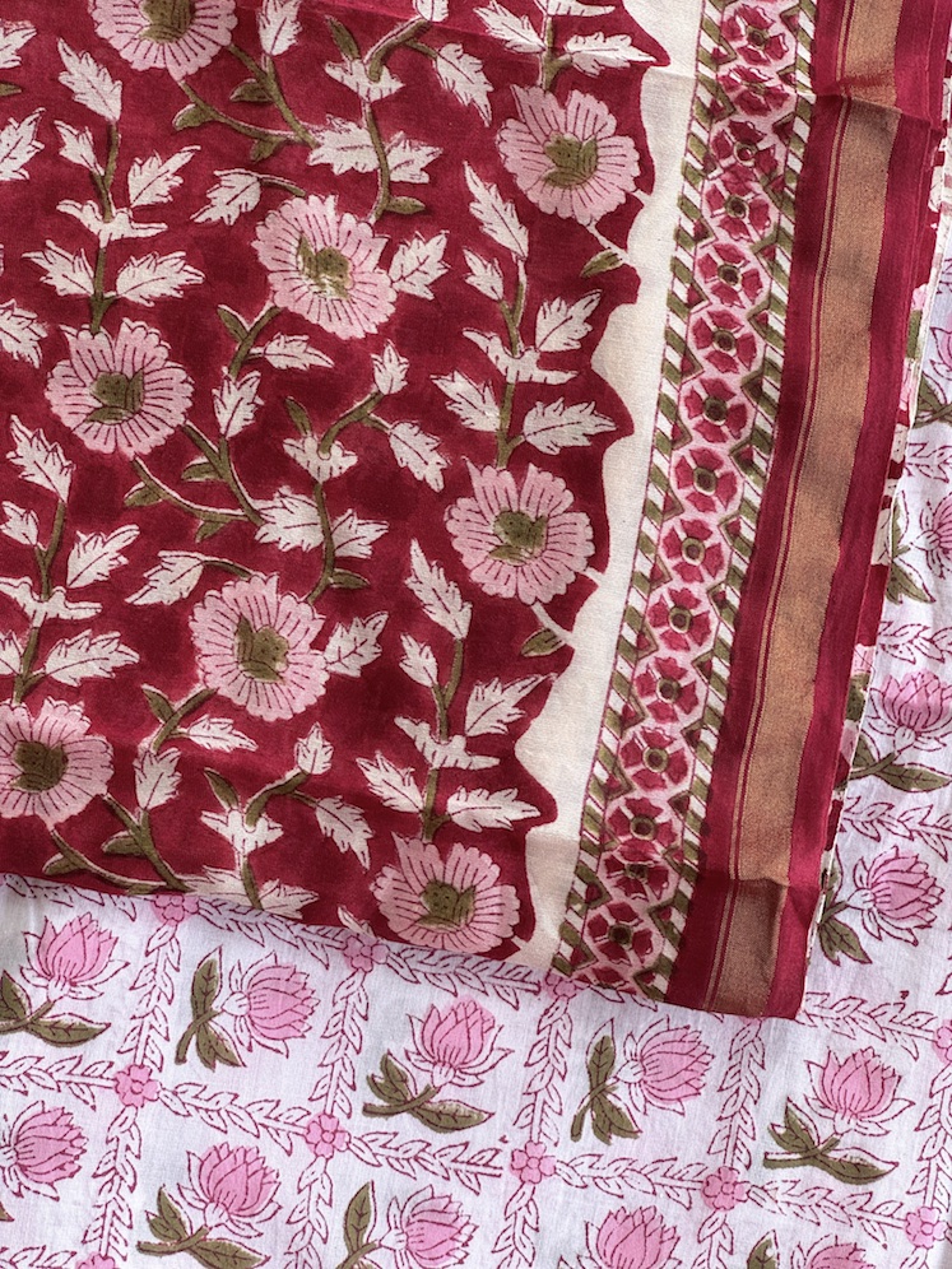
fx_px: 2824
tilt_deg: -86.0
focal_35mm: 77
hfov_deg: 19.1
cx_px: 476
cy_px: 634
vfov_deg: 25.3
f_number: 2.8
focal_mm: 9
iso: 40
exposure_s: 1/99
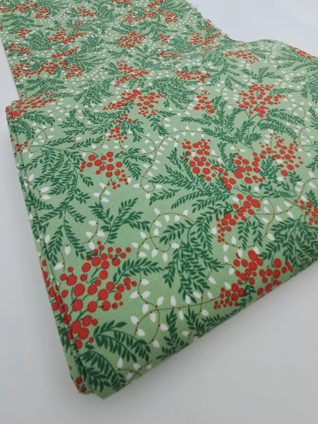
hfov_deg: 78.1
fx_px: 196
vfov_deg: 94.5
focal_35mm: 16
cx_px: 159
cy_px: 212
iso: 40
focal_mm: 1.64
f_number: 2.2
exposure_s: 1/102
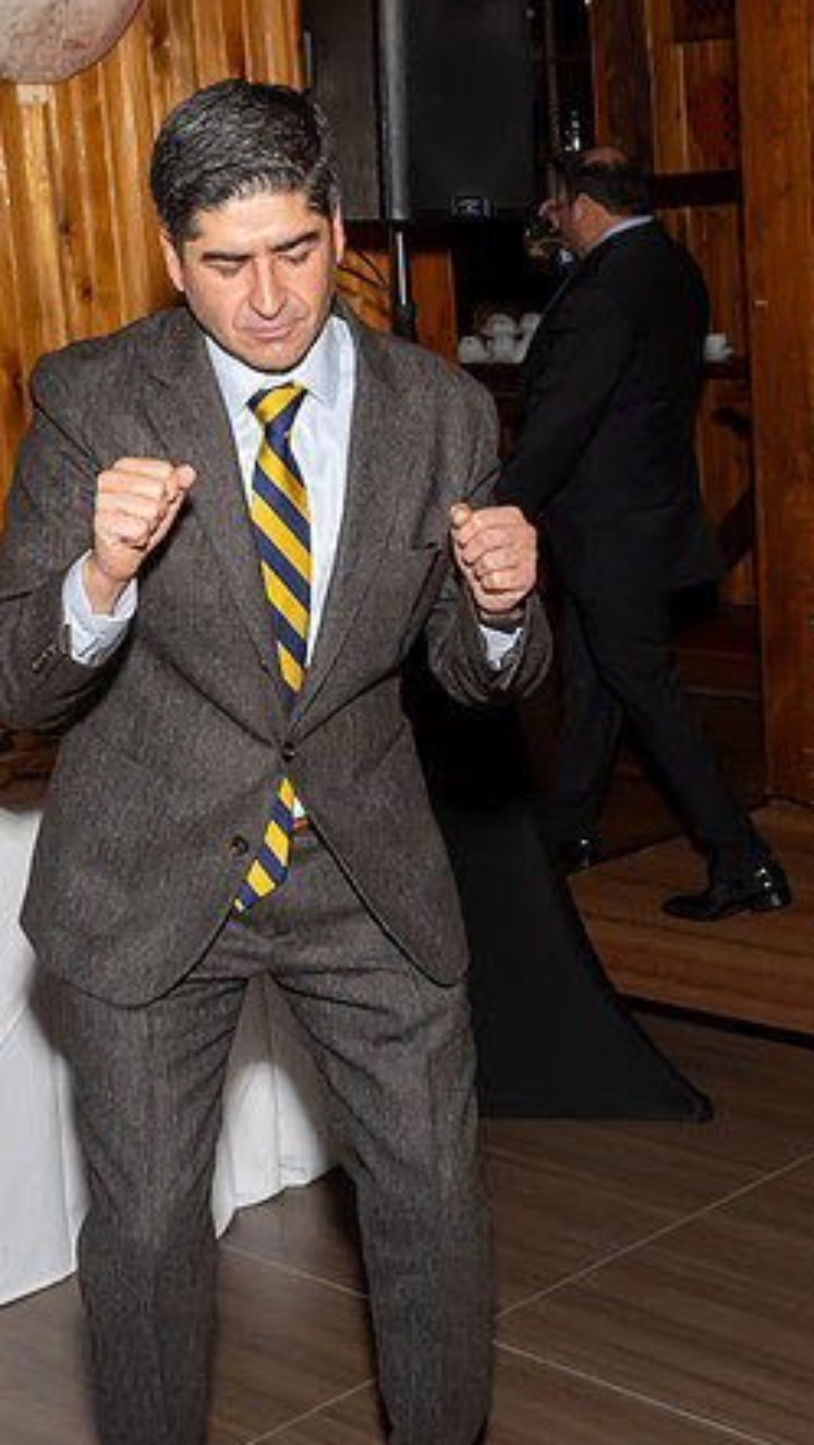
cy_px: 769
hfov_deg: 19.7
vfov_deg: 34.3
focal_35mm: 61
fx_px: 2338
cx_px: 470
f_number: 8
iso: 1000
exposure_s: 1/250
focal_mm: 19
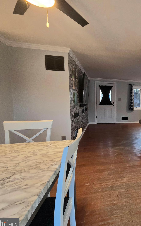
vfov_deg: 88.0
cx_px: 137
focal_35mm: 19
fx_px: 117
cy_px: 114
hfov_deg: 51.4
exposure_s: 1/60.2
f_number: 2.2
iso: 250
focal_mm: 2.2
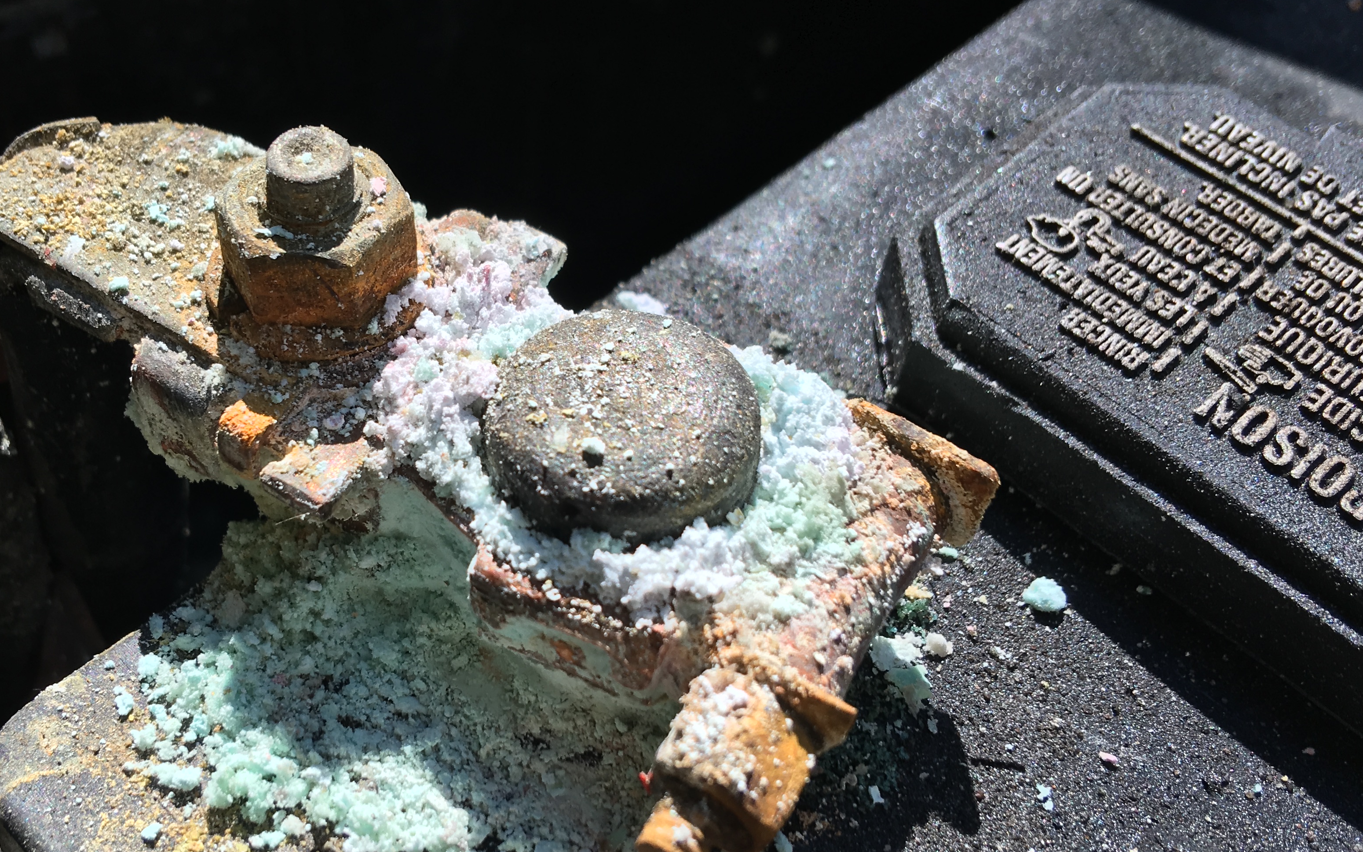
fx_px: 1486
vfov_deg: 32.0
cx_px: 519
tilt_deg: -51.5
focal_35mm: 40
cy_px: 483
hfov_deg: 48.9
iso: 25
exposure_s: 1/233
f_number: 2.2
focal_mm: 4.15
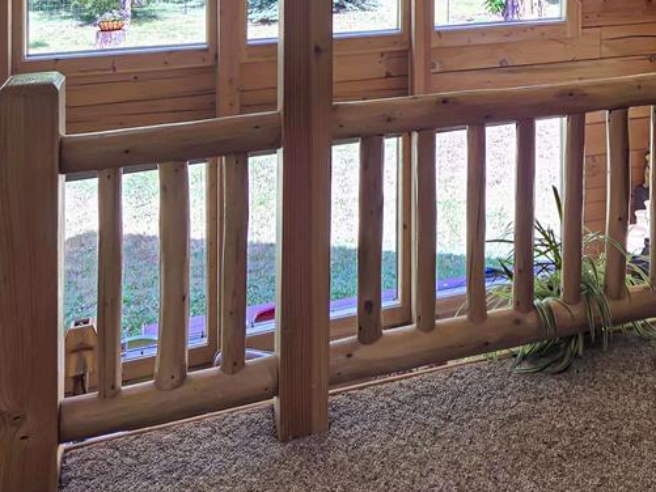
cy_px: 1
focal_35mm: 47
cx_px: 601
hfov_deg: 37.5
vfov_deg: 28.9
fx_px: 891
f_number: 1.8
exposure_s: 1/120
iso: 32
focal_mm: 5.4
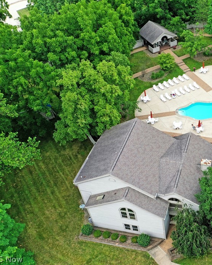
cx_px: 187
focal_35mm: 40
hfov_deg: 35.4
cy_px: 131
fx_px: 314
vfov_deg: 45.8
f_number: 5
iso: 100
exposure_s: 1/240
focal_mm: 10.26
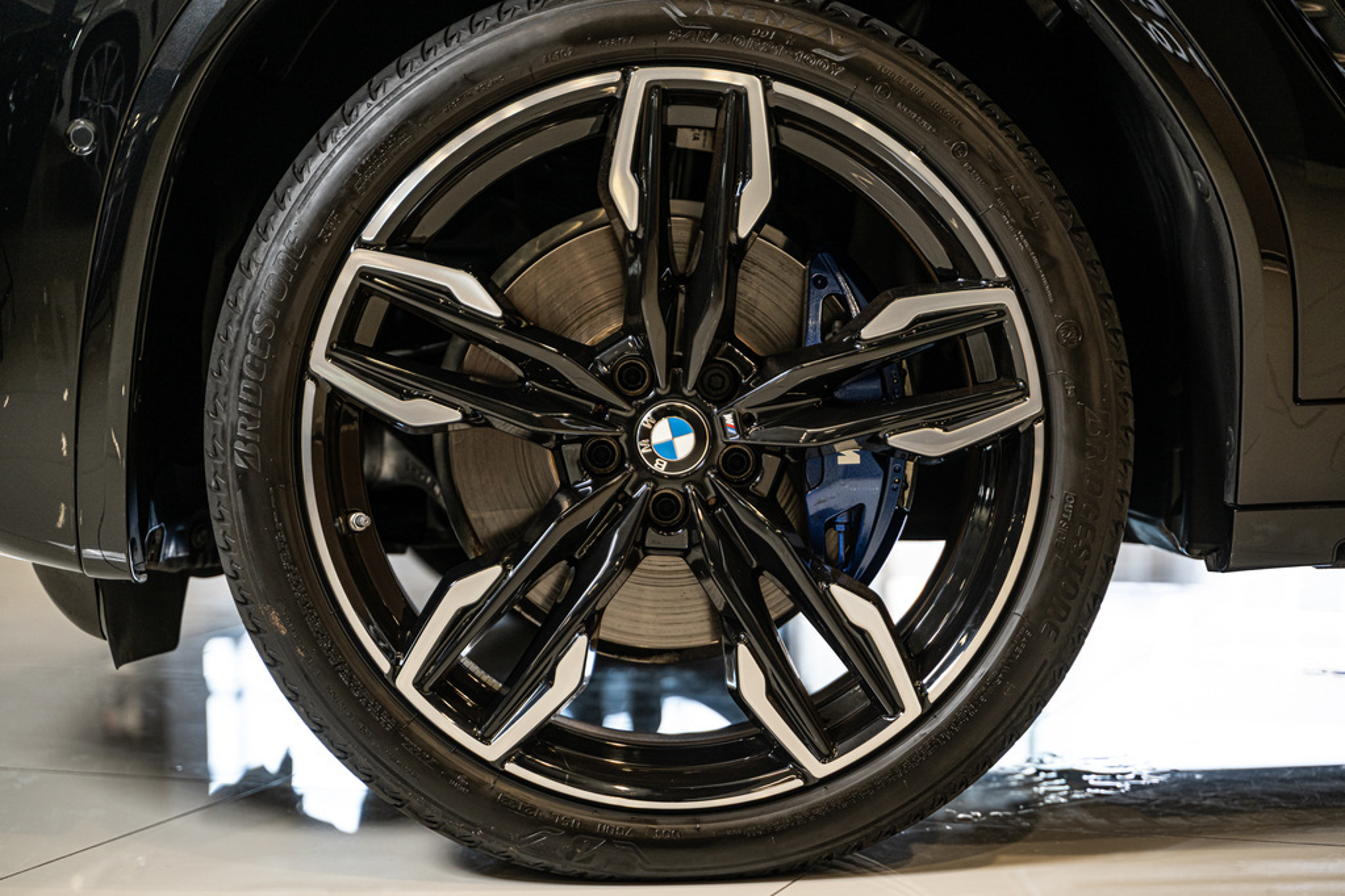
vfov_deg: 18.2
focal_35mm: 75
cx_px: 672
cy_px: 448
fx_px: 2802
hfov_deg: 27.0
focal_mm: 75
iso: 400
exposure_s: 1/160
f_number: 2.8
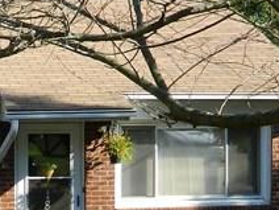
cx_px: -1
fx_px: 1362
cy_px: 255
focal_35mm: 169
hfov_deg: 11.6
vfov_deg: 8.7
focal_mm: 6.2
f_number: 3.3
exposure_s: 1/320
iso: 80
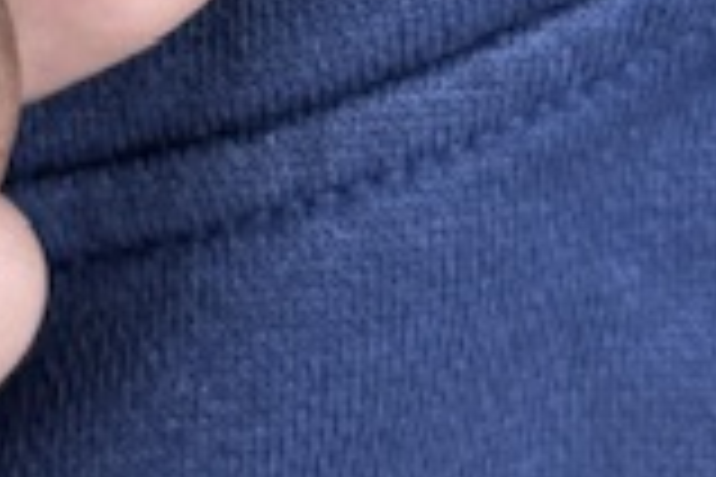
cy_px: -513
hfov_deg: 9.9
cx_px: -351
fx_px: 3997
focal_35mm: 201
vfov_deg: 6.6
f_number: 1.78
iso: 125
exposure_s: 1/100
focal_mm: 6.76
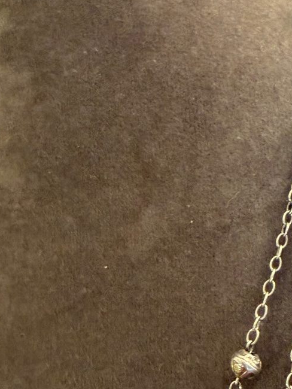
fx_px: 540
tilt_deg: -21.6
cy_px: 193
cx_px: 254
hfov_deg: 29.2
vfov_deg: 39.6
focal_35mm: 48
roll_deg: +9.0
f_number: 2.2
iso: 640
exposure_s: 1/50
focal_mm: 2.22
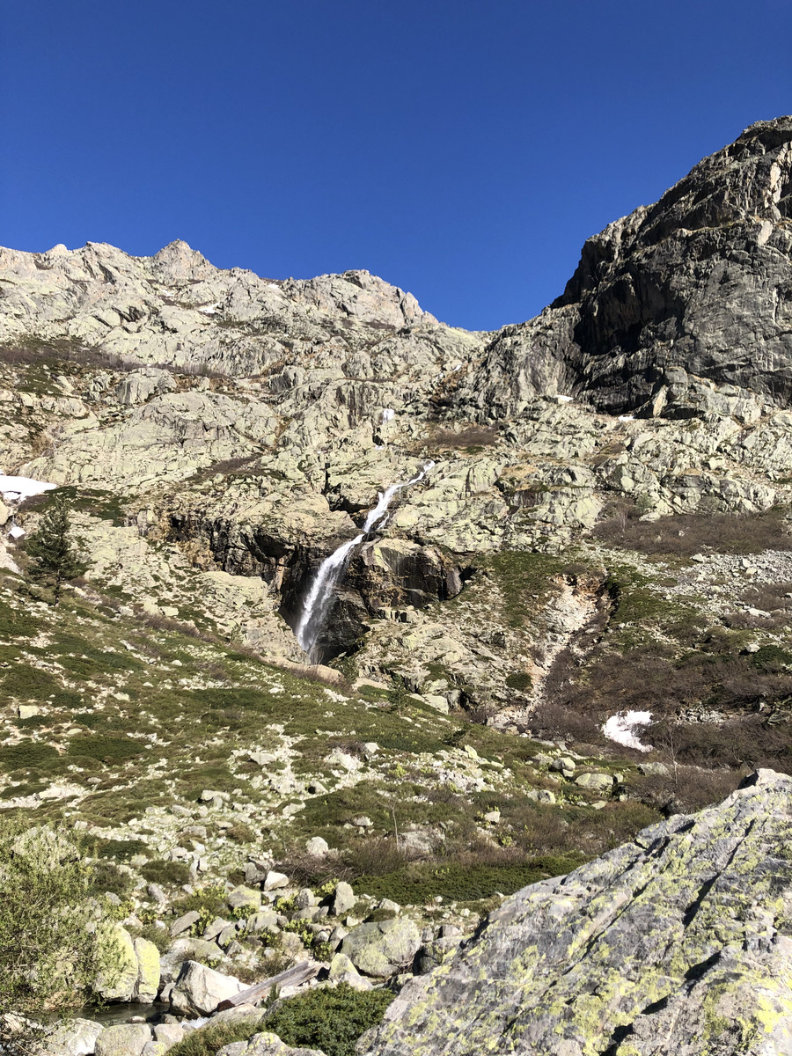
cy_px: 528
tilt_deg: +18.0
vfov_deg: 63.4
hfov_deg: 49.7
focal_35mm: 28
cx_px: 396
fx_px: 854
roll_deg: +0.4
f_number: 1.8
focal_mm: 4
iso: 20
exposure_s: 1/1453
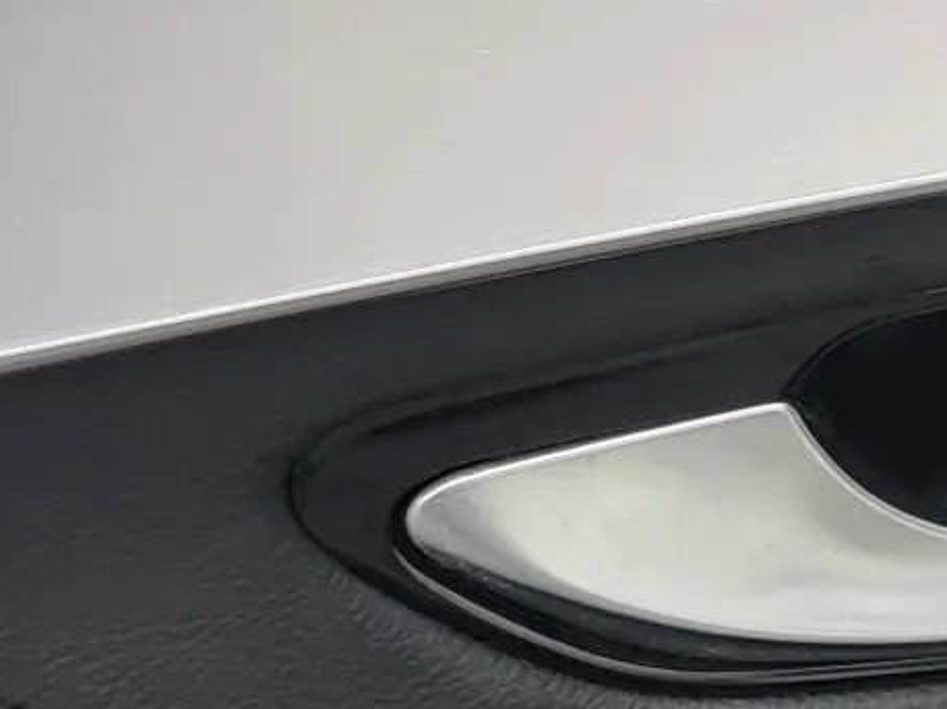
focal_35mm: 109
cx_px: 1896
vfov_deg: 13.0
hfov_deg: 14.8
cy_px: -250
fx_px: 2980
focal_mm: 5.4
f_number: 1.8
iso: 40
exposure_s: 1/276
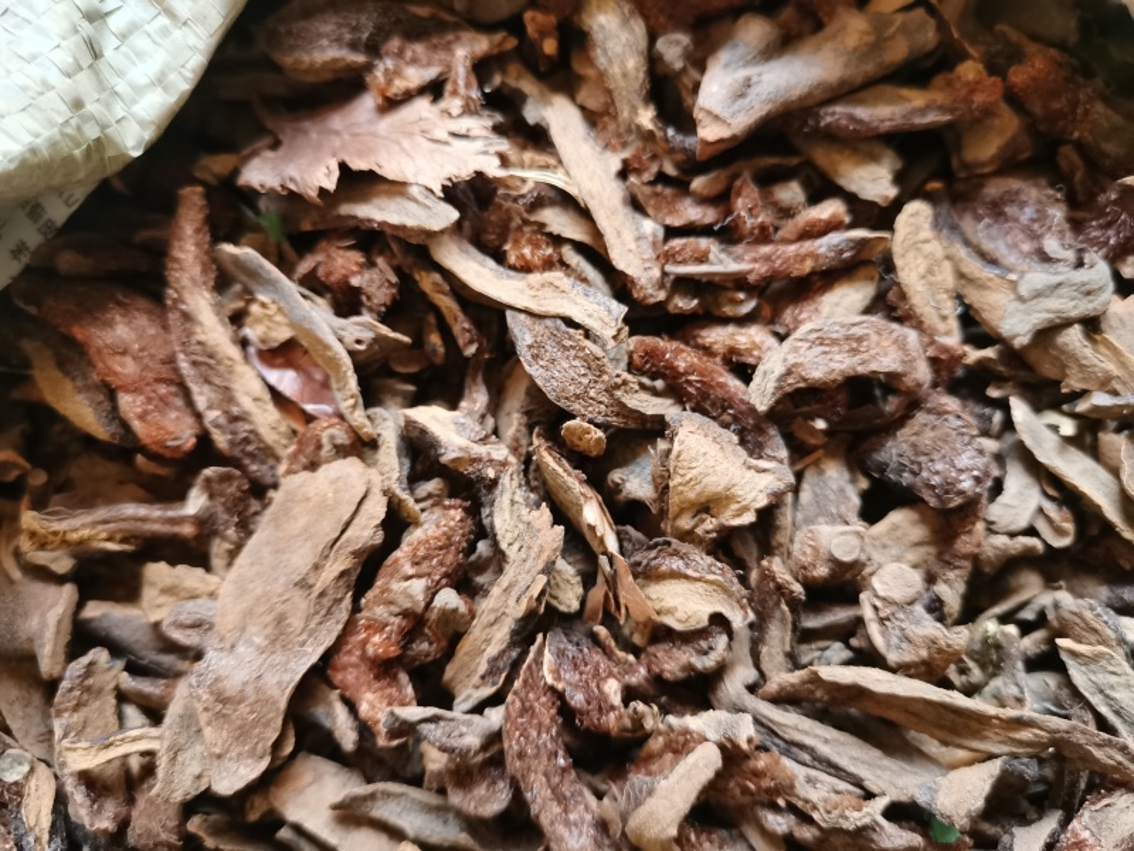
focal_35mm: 27
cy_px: 426
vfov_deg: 51.4
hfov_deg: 65.3
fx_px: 885
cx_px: 567
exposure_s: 1/100
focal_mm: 5.58
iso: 800
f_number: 1.8
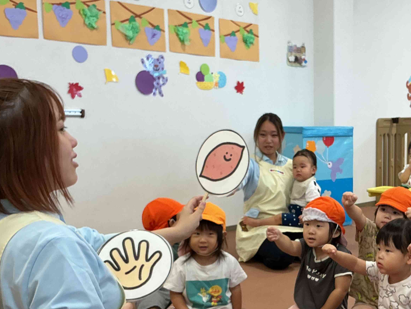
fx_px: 594
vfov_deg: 28.8
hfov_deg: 37.4
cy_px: 217
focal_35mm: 50
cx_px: 302
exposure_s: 1/120
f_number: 1.8
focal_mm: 3
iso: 64
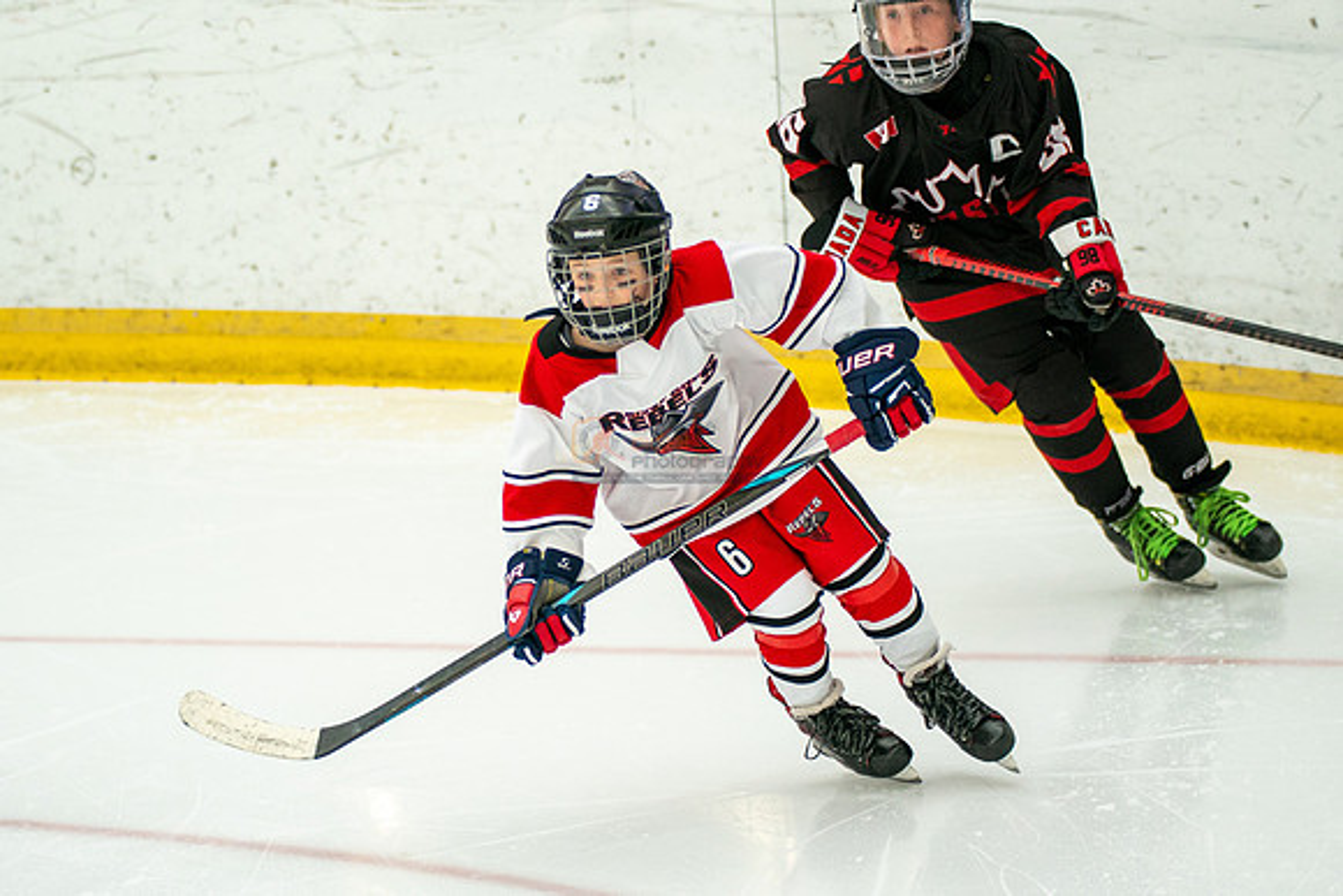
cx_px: 637
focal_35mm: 185
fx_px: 6911
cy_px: 356
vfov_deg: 7.4
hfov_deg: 11.1
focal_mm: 120
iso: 1600
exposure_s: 1/2500
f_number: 3.2
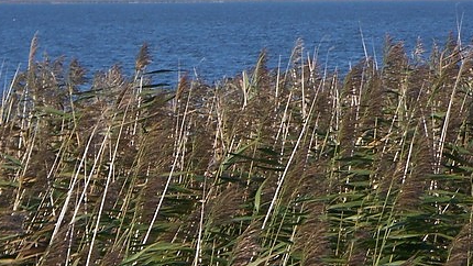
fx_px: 2973
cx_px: 249
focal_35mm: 237
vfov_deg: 5.1
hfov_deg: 9.1
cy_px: 43
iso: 64
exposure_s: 1/500
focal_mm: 19.2
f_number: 4.4
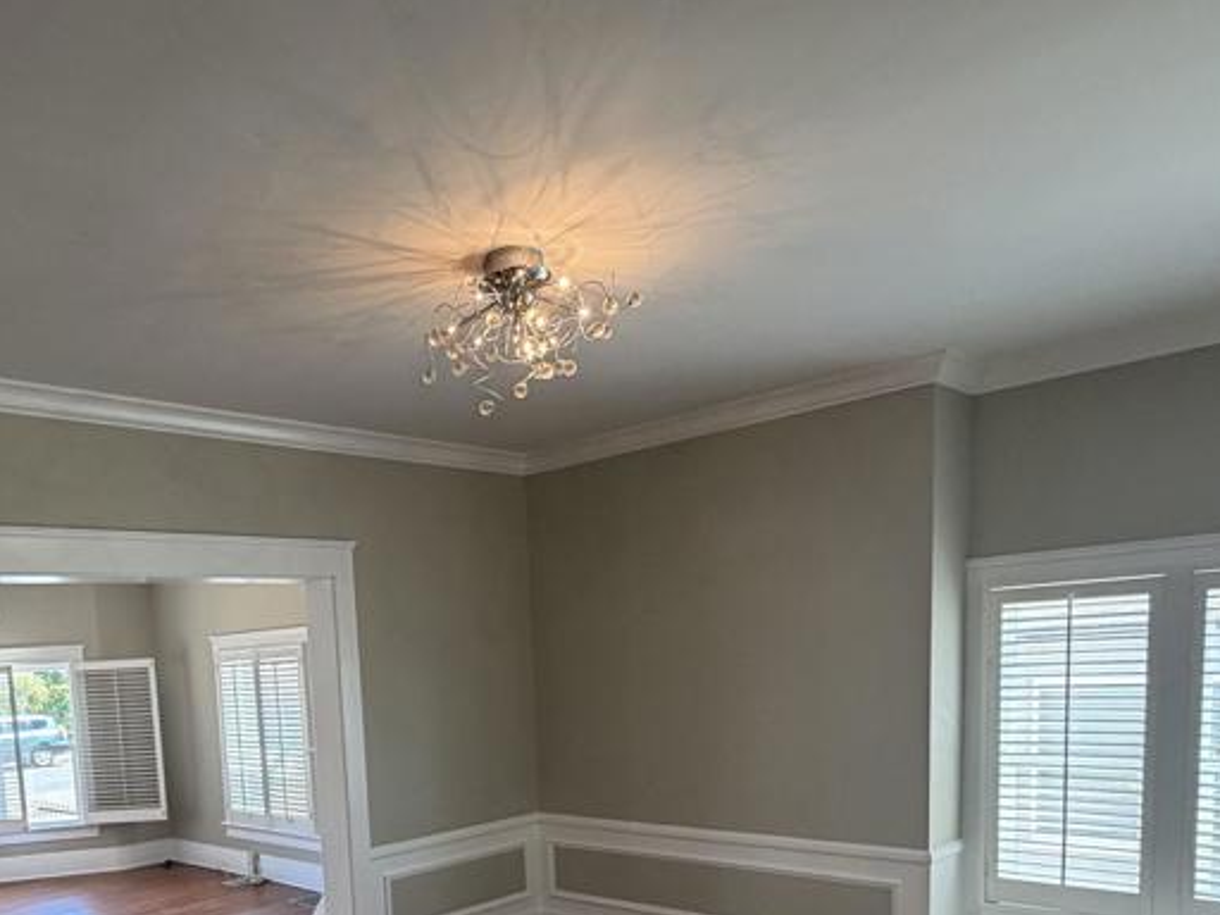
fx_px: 987
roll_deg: +2.8
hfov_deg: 62.0
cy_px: 782
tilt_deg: -6.7
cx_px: 412
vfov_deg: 46.1
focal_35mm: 28
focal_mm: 2.22
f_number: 2.2
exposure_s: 1/120
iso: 250
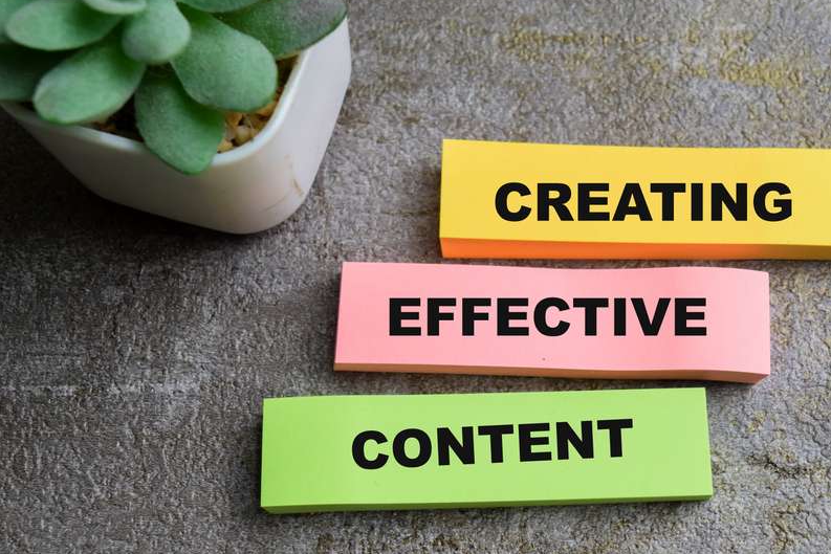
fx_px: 1354
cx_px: 506
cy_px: 336
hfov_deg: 34.0
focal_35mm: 59
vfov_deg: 23.1
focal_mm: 31
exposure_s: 1/100
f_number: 8
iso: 800
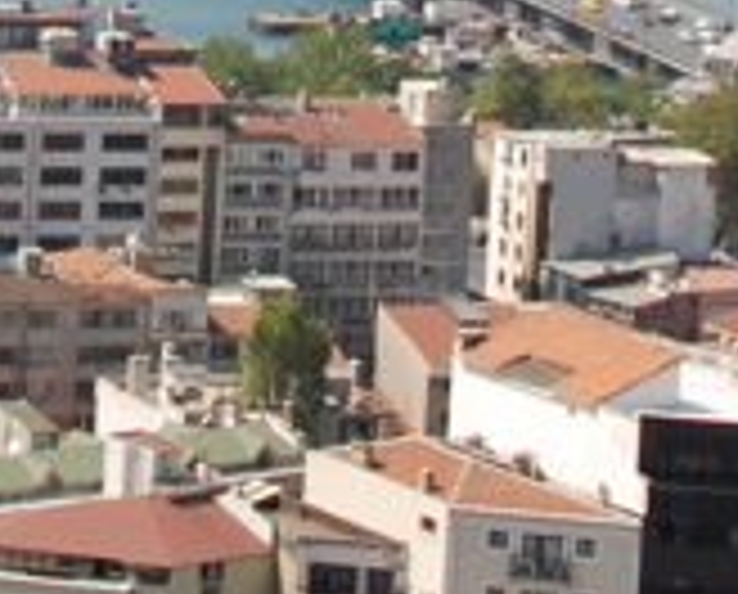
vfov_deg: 7.7
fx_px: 4226
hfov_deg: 10.0
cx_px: 133
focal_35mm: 193
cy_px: -551
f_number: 10
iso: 200
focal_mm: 22
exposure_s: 1/320
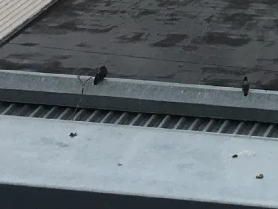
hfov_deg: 11.4
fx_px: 1366
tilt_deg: -7.2
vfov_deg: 8.1
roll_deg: +0.6
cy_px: -270
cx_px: 341
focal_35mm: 170
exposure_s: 1/1570
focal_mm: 4.15
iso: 25
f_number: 2.2
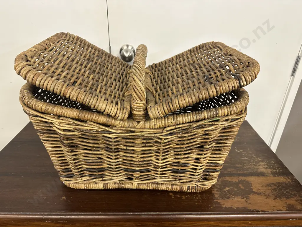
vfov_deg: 56.8
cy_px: 114
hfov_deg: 71.6
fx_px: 209
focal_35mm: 24
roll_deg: -1.3
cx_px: 151
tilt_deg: -28.4
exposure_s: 1/50
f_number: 1.78
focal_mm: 6.86
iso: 160
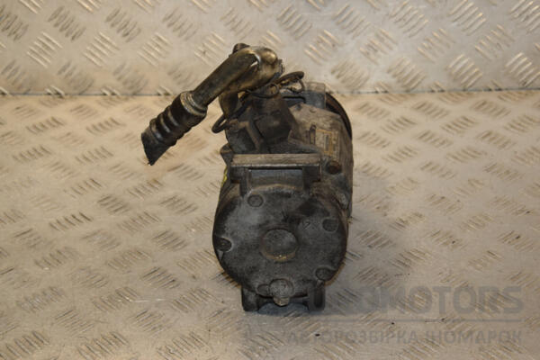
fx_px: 1170
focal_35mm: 78
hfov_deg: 26.0
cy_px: 180
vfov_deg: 17.5
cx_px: 270
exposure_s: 1/200
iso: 800
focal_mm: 52
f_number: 7.1
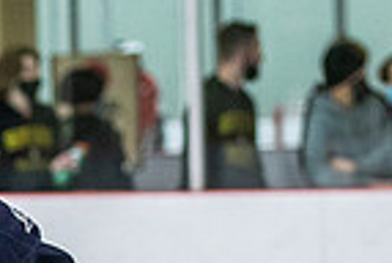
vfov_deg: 2.4
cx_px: -218
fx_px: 6198
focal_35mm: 568
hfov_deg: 3.6
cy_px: 489
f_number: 2.8
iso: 1400
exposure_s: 1/640
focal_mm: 90
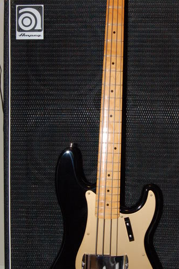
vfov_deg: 35.1
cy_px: 125
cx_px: 113
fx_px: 426
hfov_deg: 23.7
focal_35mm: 57
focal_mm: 24
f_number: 7.1
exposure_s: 1/60
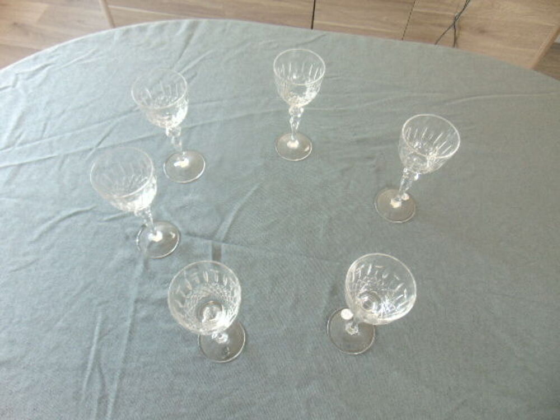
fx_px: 404
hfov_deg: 69.4
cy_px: 210
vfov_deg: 54.9
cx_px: 280
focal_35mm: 25
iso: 100
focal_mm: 4.5
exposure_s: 1/30
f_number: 3
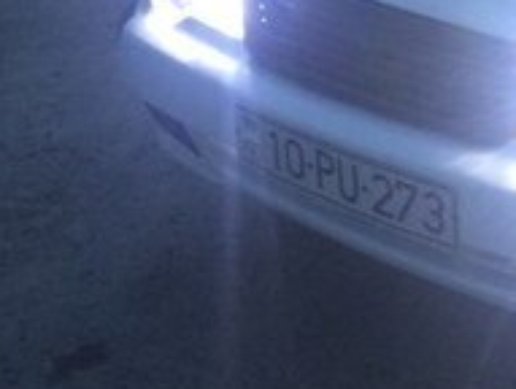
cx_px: 781
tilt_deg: -16.9
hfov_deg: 17.5
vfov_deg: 14.1
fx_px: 1493
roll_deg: -4.2
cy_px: -161
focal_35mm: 100
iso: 100
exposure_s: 1/33
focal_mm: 4.15
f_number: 2.2
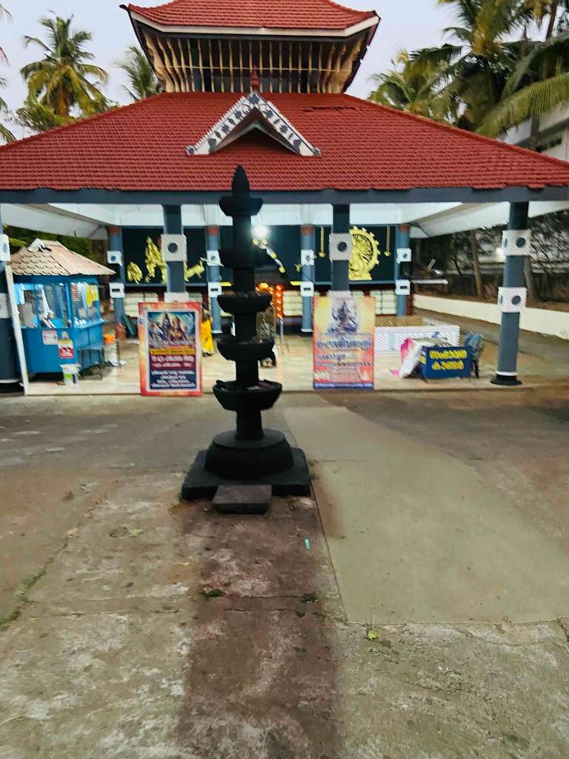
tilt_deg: -5.5
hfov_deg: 53.1
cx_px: 284
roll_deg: +1.1
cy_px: 380
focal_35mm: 26
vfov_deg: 67.3
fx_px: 570
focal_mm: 4.25
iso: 800
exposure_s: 1/25
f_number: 1.8
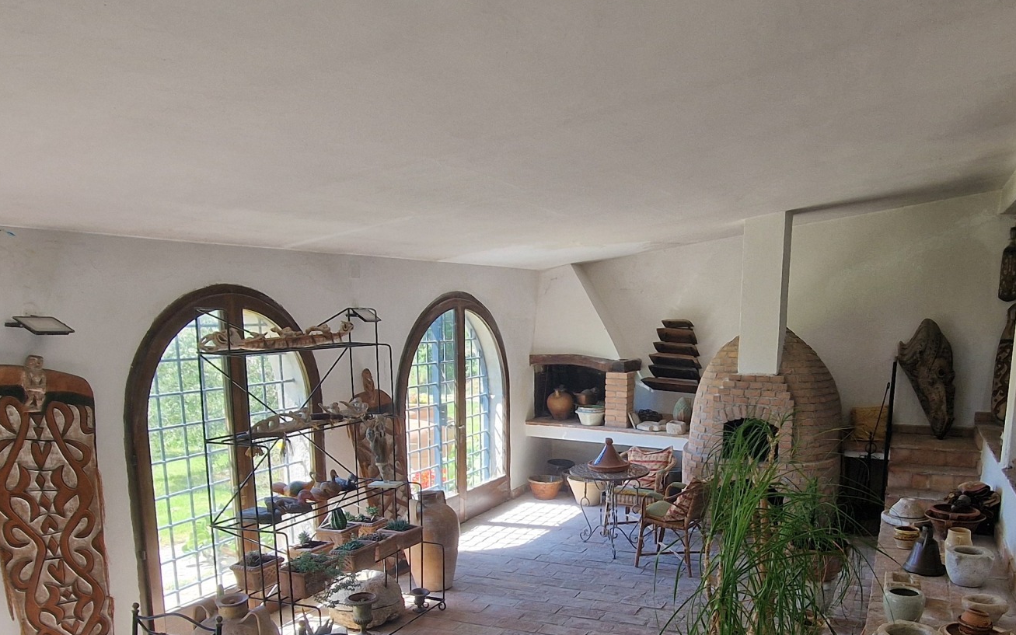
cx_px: 620
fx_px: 748
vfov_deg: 44.5
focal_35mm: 27
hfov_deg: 67.6
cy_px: 475
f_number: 2.2
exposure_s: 1/120
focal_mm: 2.2
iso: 64
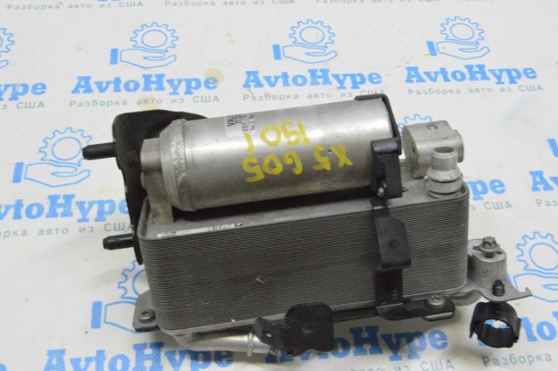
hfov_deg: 49.6
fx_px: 604
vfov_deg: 34.1
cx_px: 279
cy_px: 186
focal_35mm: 39
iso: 6400
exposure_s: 1/20
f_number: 20
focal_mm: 26
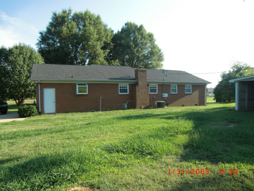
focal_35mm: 24
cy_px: 96
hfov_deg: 71.6
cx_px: 127
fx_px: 176
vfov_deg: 56.8
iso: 64
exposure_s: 1/250
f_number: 3.2
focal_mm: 4.3
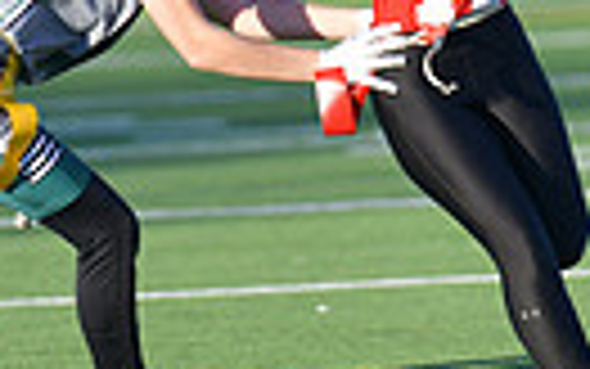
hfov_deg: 2.1
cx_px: 486
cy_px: 43
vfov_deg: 1.3
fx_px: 16022
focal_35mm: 996
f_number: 2.8
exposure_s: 1/800
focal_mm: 220
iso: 72
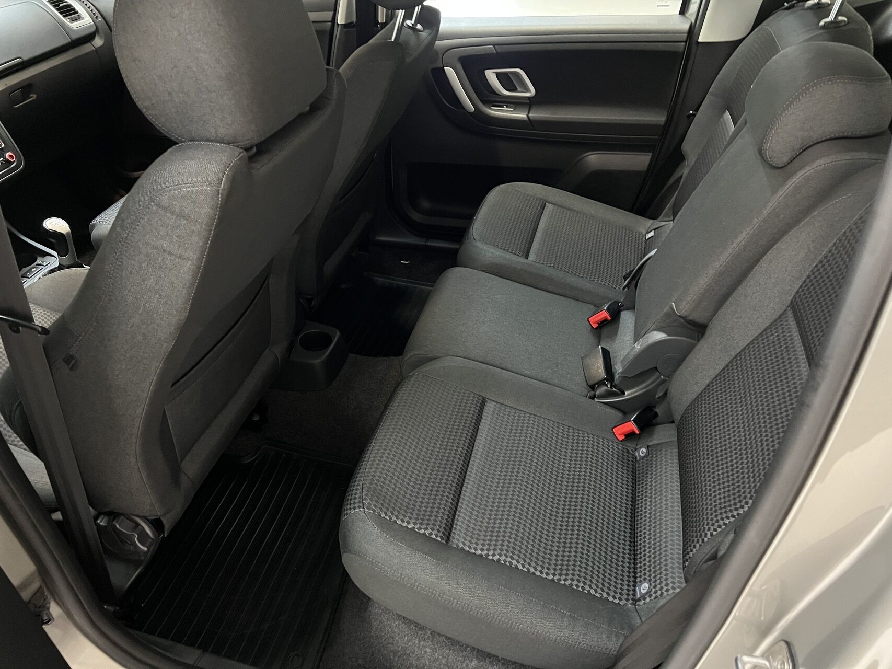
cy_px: 334
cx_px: 446
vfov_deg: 53.1
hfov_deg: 67.3
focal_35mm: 26
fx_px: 670
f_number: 1.5
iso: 500
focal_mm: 5.7
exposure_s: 1/25
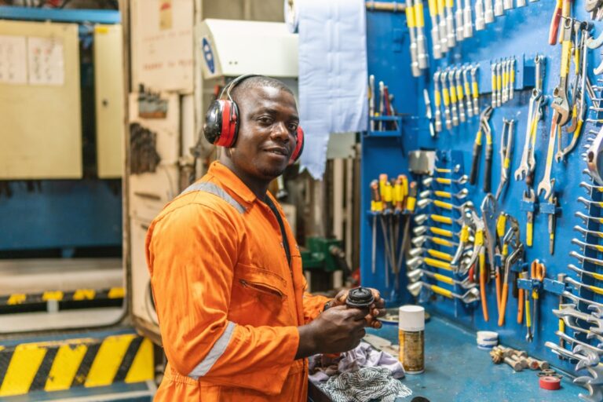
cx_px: 302
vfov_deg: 29.9
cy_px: 201
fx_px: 754
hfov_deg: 43.6
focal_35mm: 45
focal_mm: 30
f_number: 1.4
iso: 250
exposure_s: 1/60
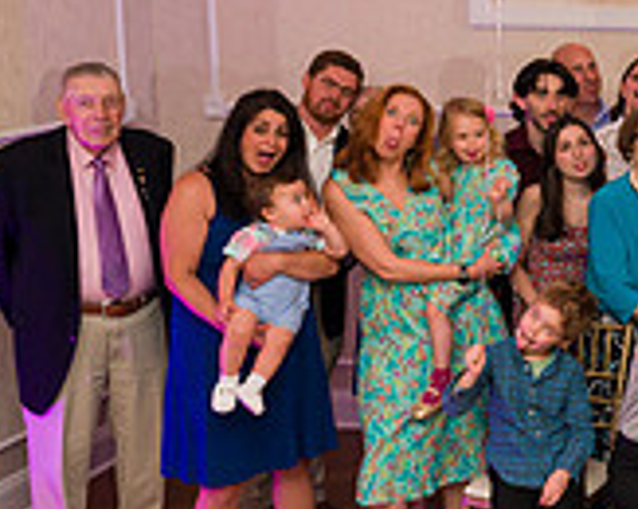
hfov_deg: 18.8
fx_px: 1641
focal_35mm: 87
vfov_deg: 17.6
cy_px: 184
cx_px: 1014
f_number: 5
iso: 1250
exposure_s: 1/200
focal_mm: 26
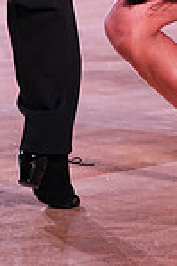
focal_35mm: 433
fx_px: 3201
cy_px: -93
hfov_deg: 3.2
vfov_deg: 4.7
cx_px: 65
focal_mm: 111
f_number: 4.5
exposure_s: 1/320
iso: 4000
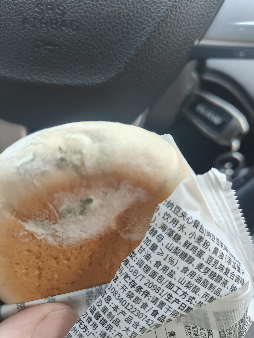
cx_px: 127
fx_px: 235
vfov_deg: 71.6
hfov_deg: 56.8
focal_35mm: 24
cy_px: 169
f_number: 2.8
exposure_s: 1/82
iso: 200
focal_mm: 5.59
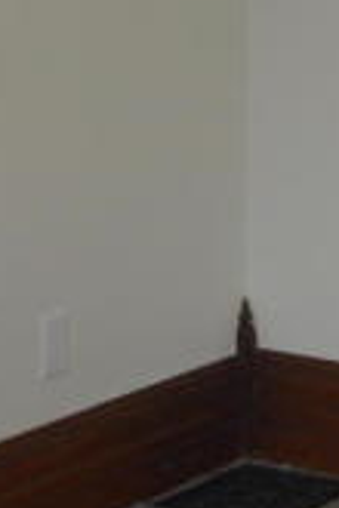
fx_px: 2359
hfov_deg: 8.2
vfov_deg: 11.9
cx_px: 373
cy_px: -199
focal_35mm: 167
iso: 800
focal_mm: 24
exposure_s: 1/60
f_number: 4
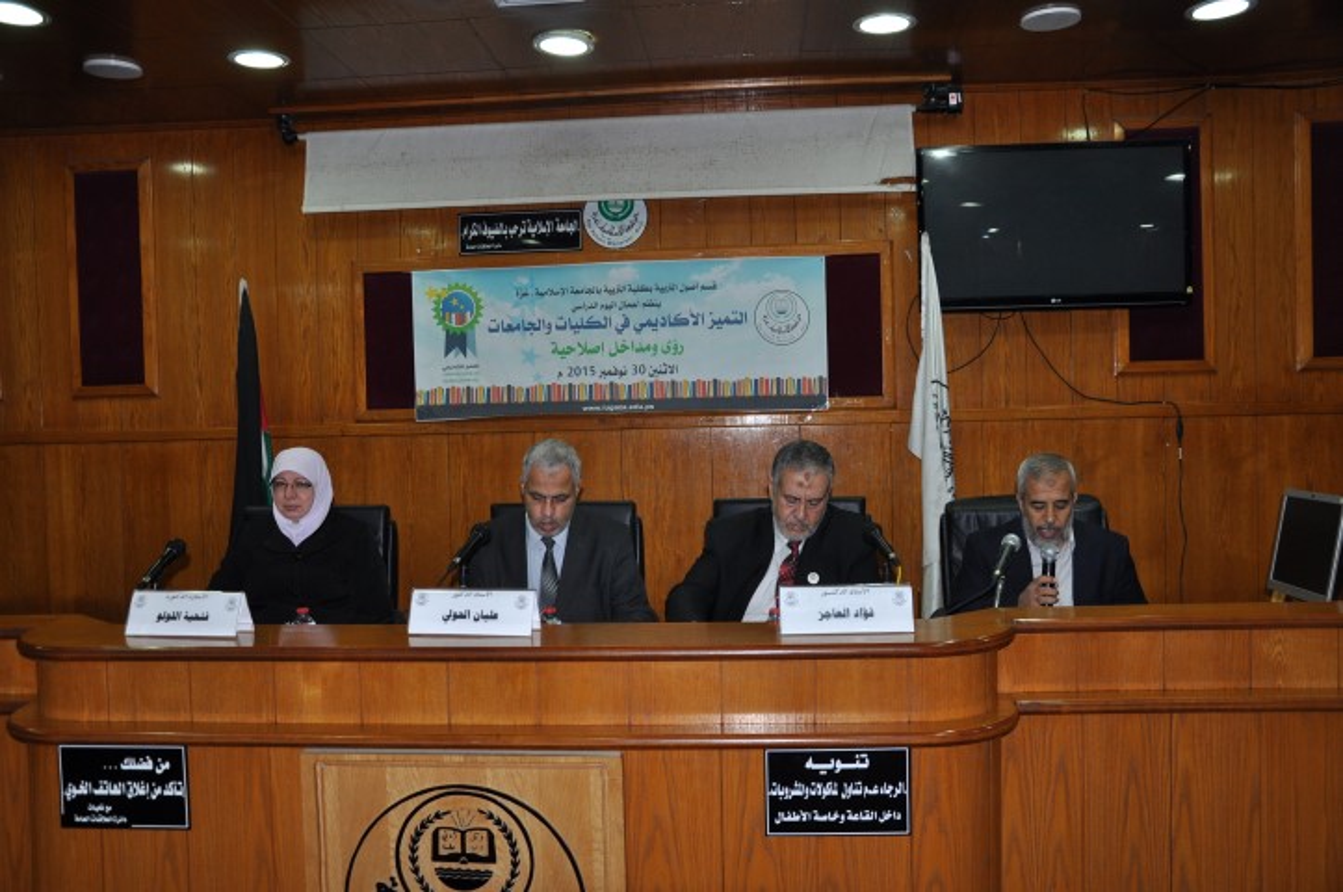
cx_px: 672
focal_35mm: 32
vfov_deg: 41.6
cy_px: 446
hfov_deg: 59.6
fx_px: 1174
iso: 500
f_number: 4.5
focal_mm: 21
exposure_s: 1/60
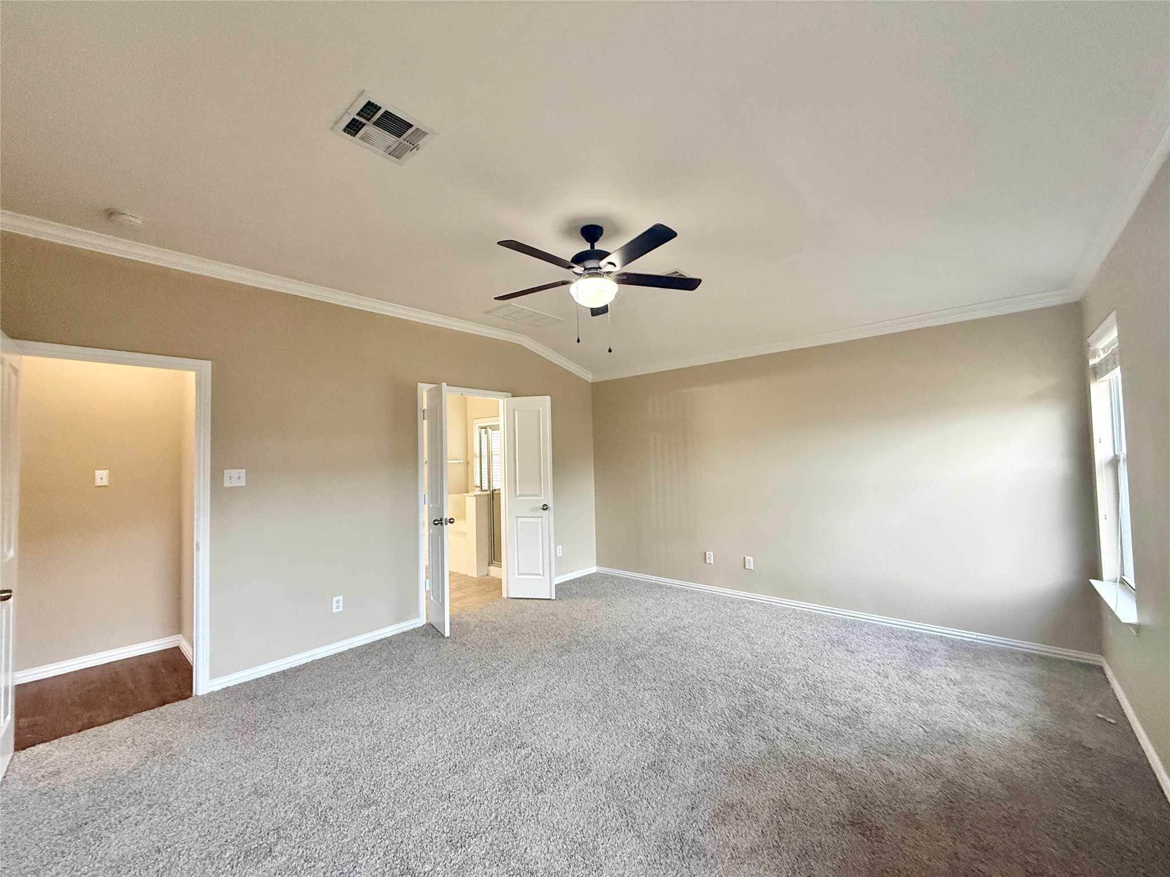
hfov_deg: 102.1
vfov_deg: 85.7
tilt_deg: +2.4
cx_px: 585
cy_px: 438
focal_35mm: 14
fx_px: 473
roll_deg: +1.3
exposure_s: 1/120
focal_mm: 2.22
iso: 400
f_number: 2.2
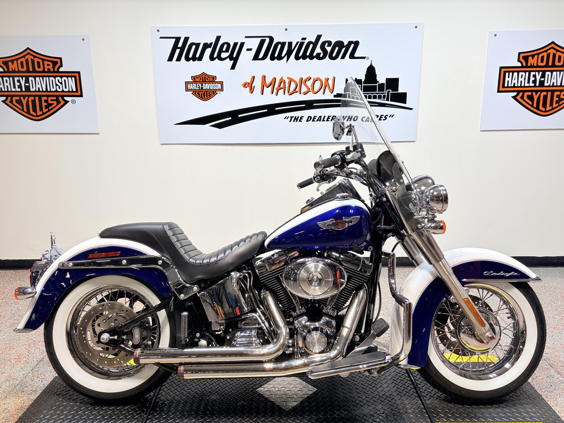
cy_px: 212
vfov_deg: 53.1
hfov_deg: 67.3
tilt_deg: -12.7
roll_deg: +0.8
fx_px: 424
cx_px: 282
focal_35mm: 26
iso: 32
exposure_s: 1/120
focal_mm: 5.96
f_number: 1.6
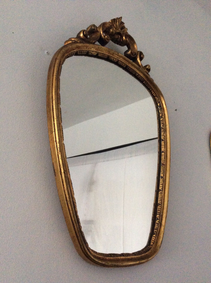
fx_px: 261
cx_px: 106
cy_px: 142
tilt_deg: +19.2
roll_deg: +3.4
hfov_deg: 44.1
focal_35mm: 32
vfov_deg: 56.9
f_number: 2.4
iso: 320
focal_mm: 3.3
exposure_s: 1/17
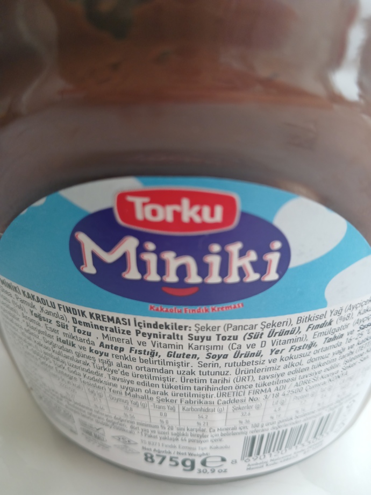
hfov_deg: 51.4
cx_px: 186
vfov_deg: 65.3
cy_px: 248
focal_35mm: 27
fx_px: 386
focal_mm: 4
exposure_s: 1/50
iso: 64
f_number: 1.8
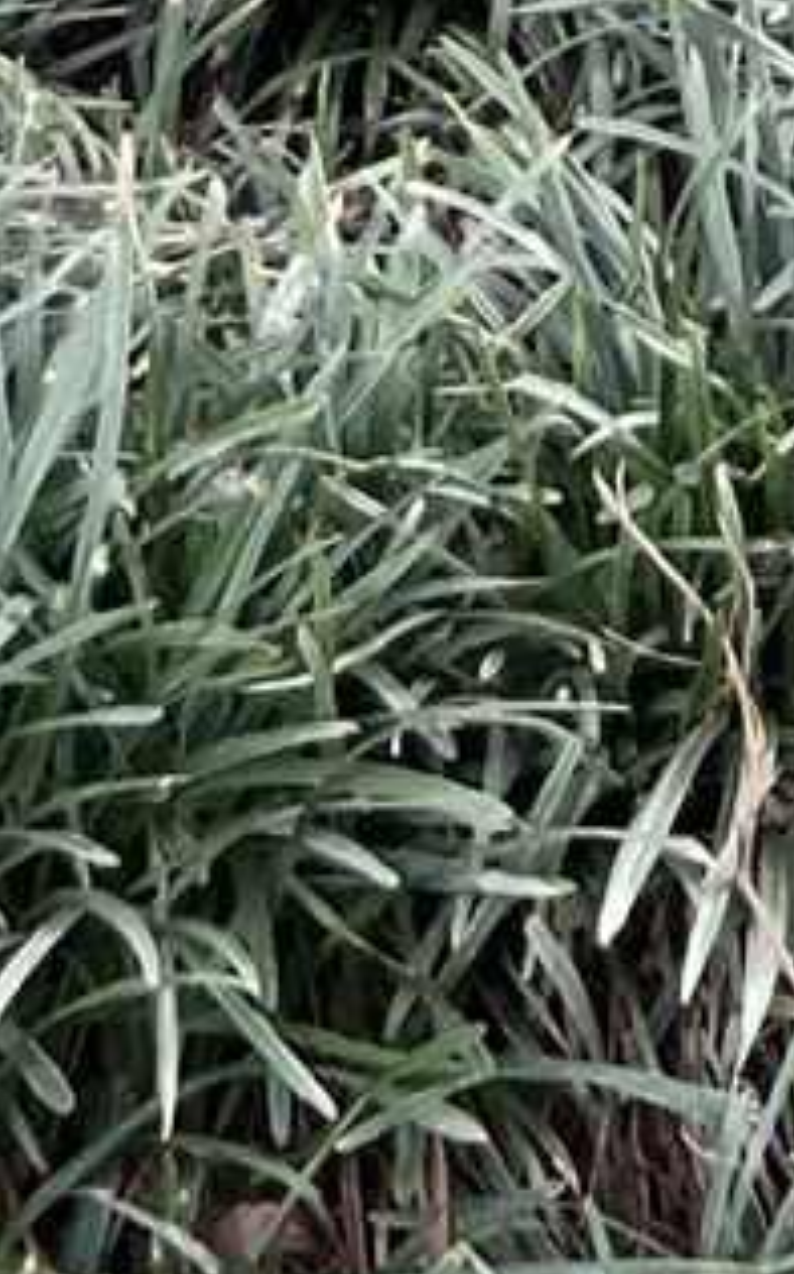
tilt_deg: +4.0
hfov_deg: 6.3
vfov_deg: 8.3
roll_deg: +0.0
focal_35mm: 201
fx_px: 6972
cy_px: -2875
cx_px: 1604
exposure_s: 1/167
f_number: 1.5
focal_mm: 5.7
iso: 50
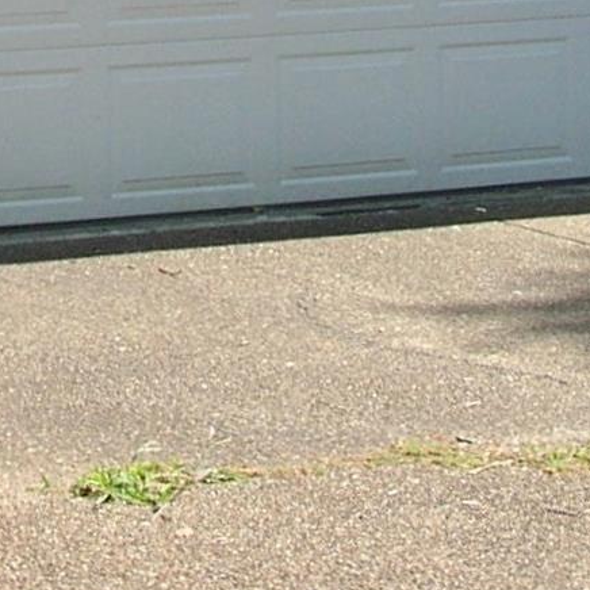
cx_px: 99
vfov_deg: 10.1
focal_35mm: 165
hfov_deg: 10.6
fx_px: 3182
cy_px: -398
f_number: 3.7
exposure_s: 1/294
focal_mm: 6
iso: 50
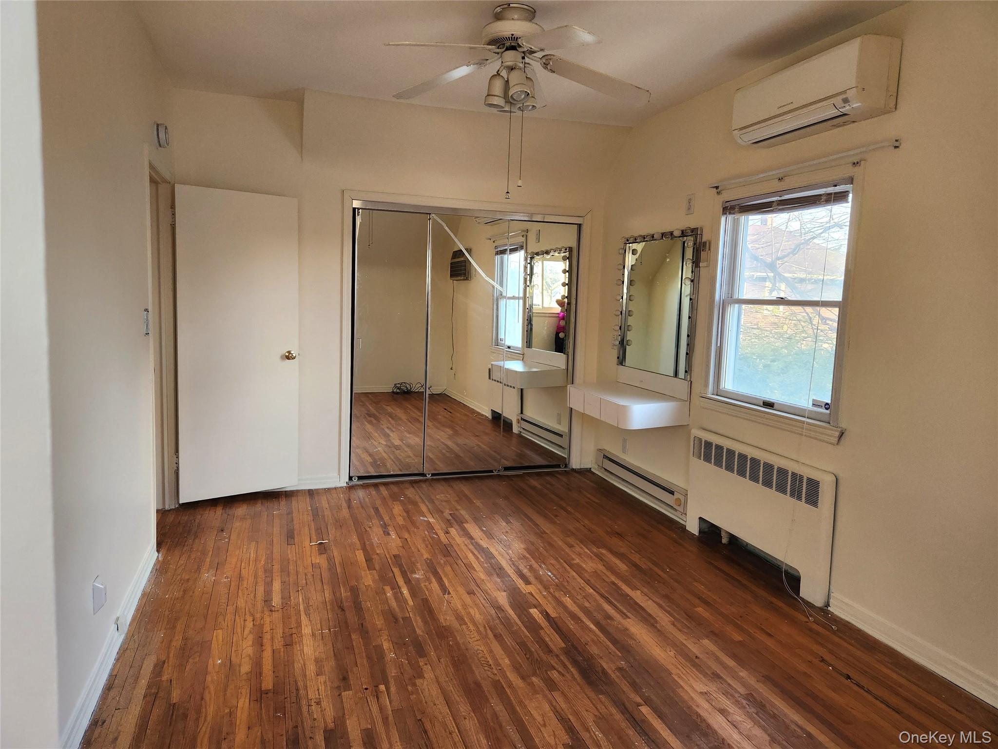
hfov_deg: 73.9
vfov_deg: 58.9
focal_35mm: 23
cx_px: 499
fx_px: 663
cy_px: 374
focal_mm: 5.4
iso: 160
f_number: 1.8
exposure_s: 1/120
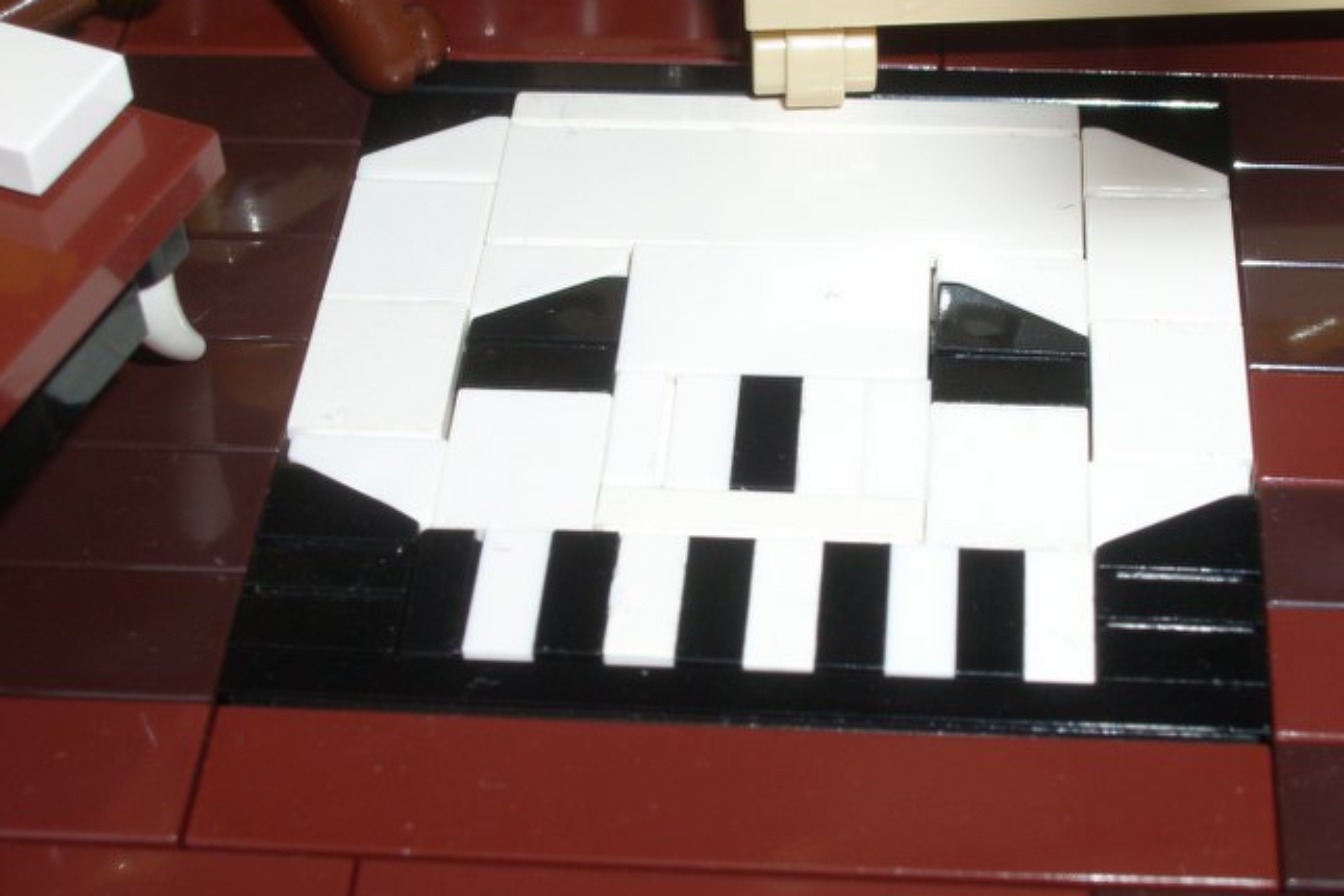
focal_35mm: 80
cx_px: 744
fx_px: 2986
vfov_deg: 17.1
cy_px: 427
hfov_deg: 25.3
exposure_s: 1/60
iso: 80
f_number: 5.6
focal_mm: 10.2
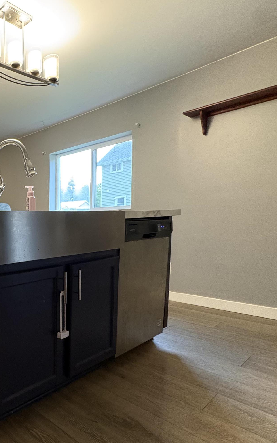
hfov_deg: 41.7
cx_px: -30
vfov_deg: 76.8
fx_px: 278
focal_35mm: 23
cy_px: 249
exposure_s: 1/60
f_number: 2.2
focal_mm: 2.22
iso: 800
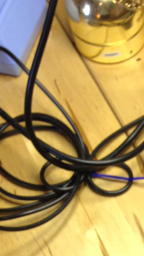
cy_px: 409
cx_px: 210
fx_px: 821
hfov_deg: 9.8
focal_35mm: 121
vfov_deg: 15.9
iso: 80
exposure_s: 1/20
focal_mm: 4.12
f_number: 2.4
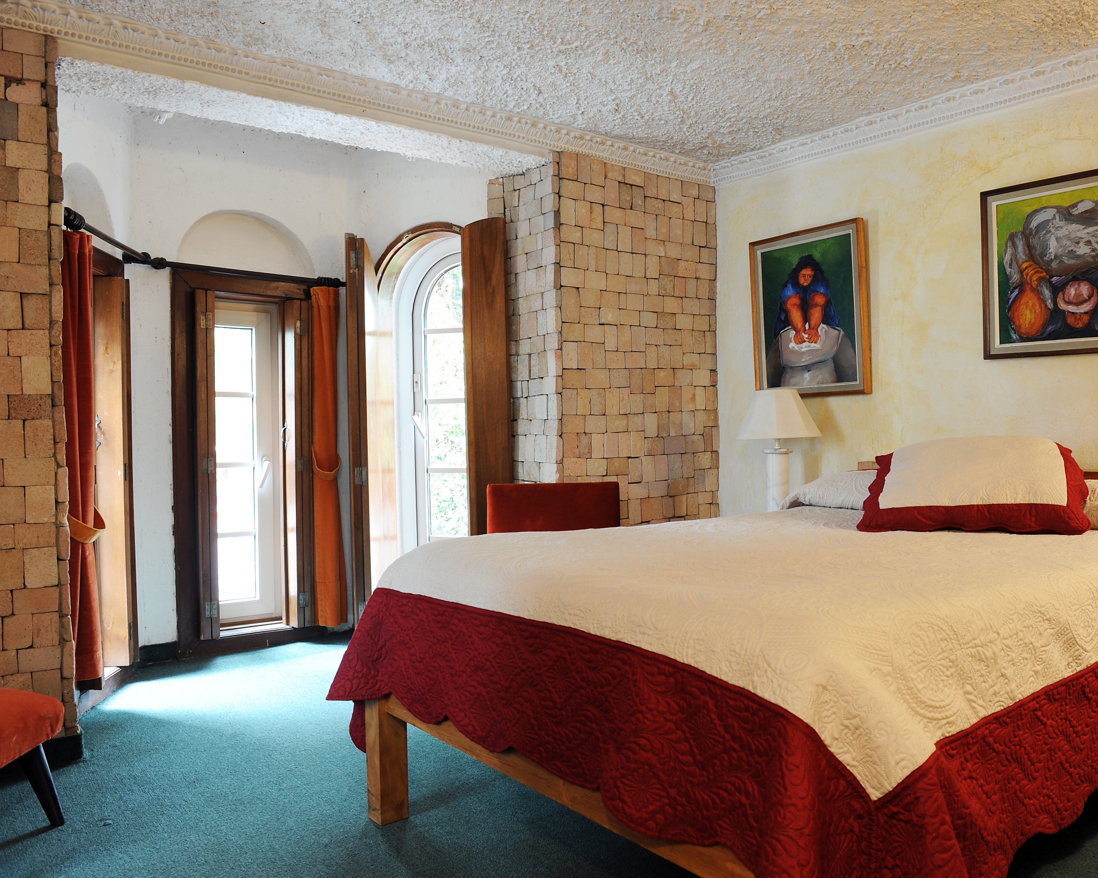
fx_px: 910
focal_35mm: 28
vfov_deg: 51.5
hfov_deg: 61.5
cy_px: 449
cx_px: 680
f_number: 8
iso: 200
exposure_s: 1.3
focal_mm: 24
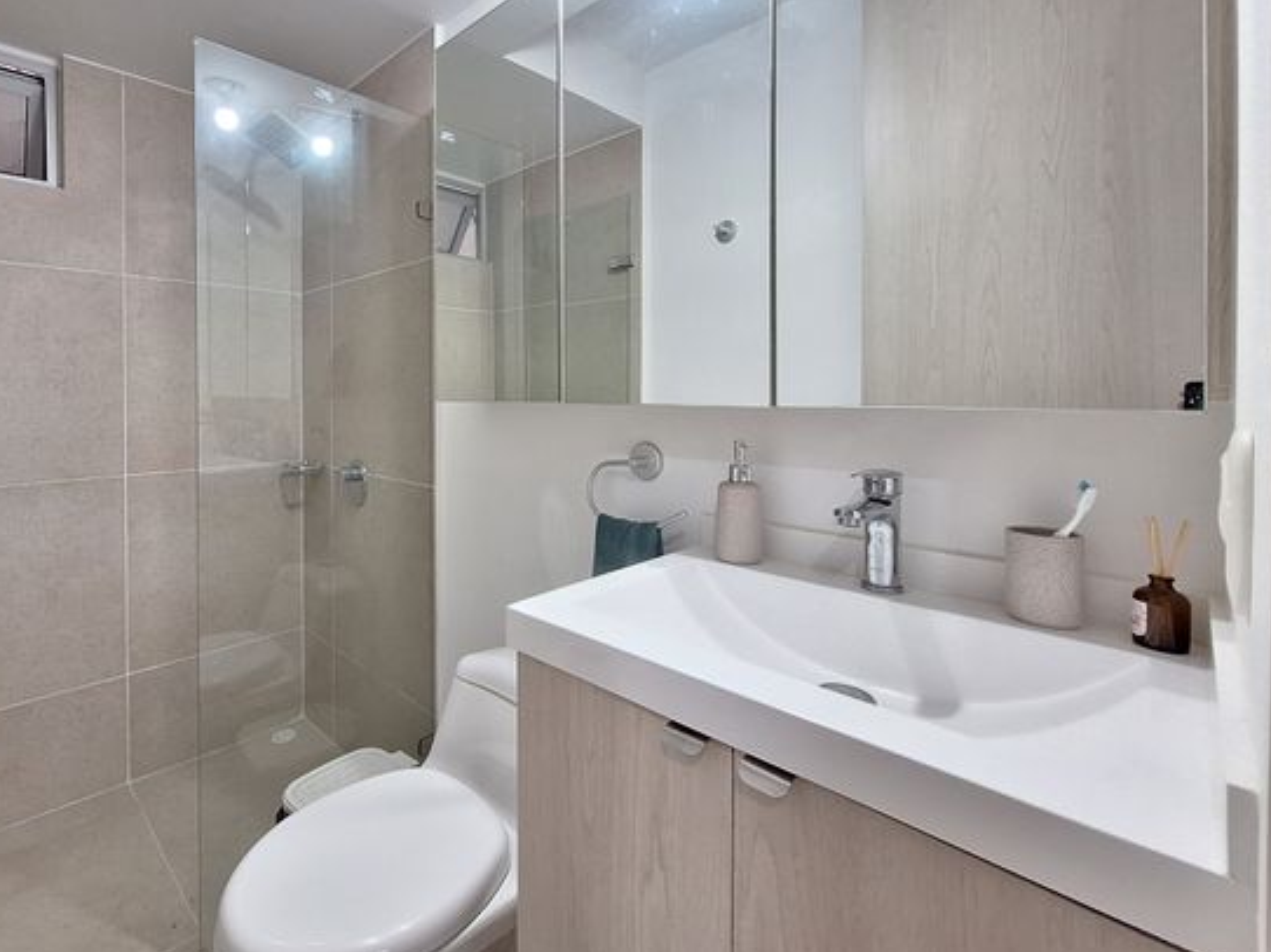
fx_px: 587
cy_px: 389
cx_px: 526
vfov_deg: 77.3
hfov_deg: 93.6
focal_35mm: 16
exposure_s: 1/25
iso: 160
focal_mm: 1.74
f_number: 2.2
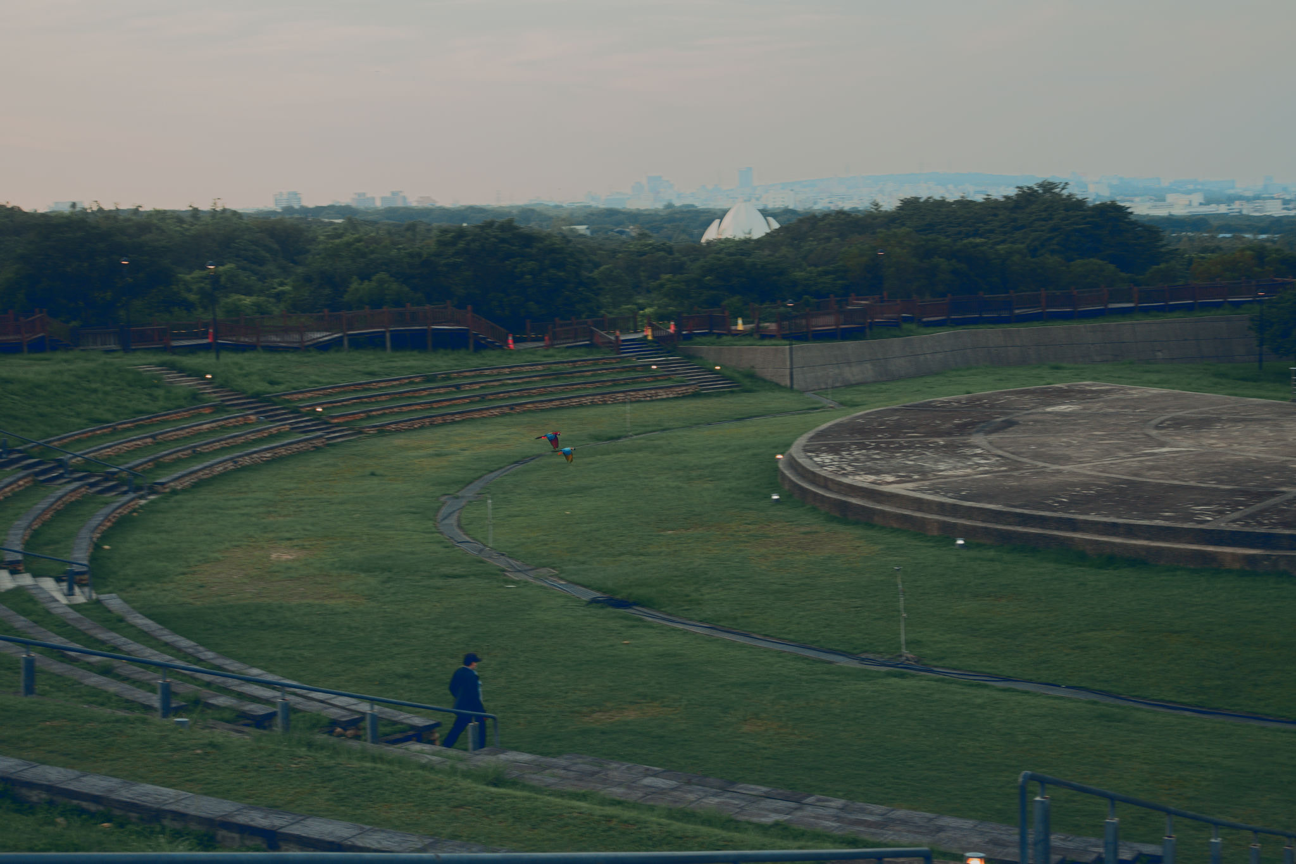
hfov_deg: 33.4
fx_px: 2160
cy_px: 432
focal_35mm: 60
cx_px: 648
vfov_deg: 22.6
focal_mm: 60
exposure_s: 1/160
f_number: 5.6
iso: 400
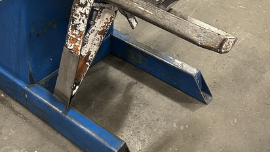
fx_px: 394
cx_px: 104
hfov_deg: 37.6
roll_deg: -0.4
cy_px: 7
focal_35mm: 55
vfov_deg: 21.2
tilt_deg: -30.9
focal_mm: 5.7
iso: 400
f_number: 1.5
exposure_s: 1/40
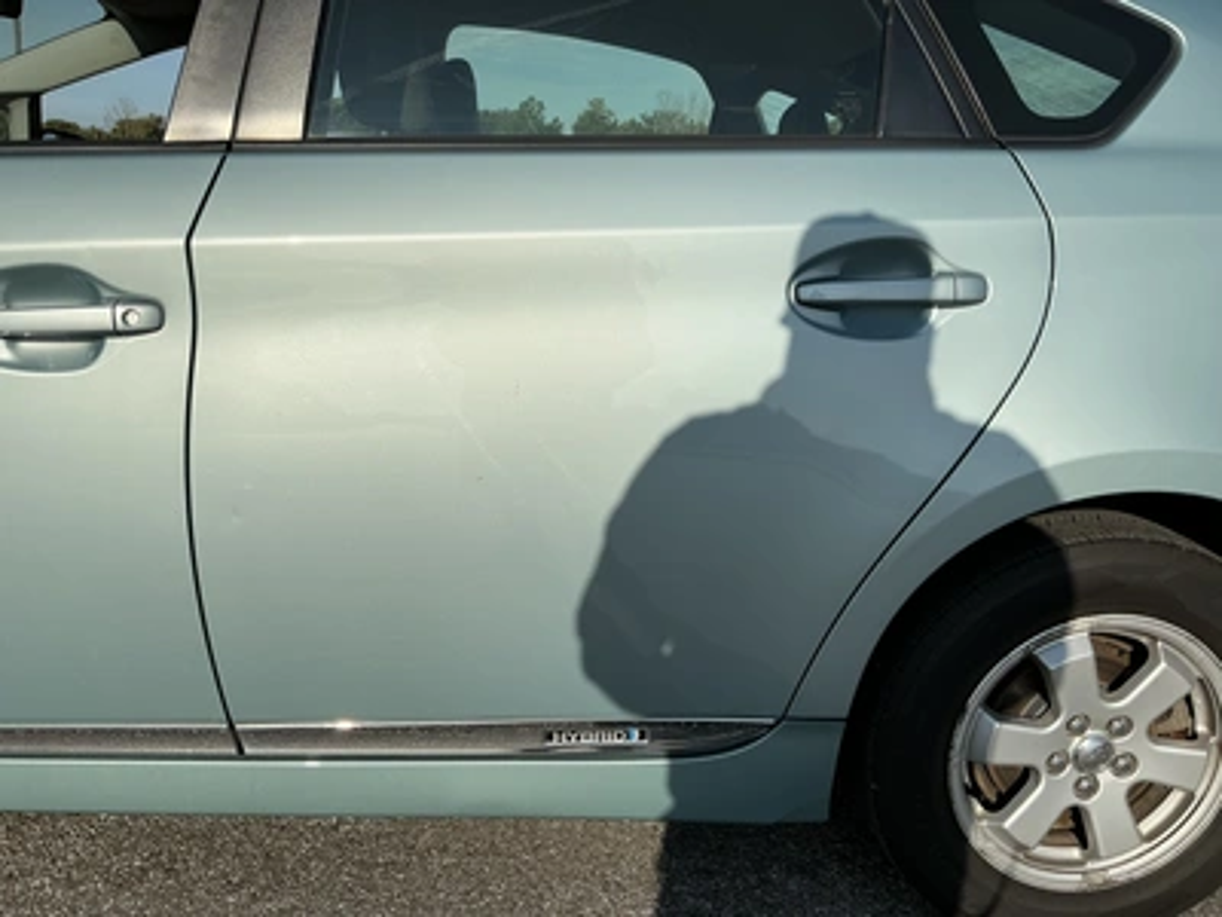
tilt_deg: -14.4
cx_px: 611
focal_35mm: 28
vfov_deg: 49.7
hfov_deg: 63.4
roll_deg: -3.5
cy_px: 458
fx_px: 988
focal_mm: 3
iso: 25
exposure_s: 1/3322
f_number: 1.8
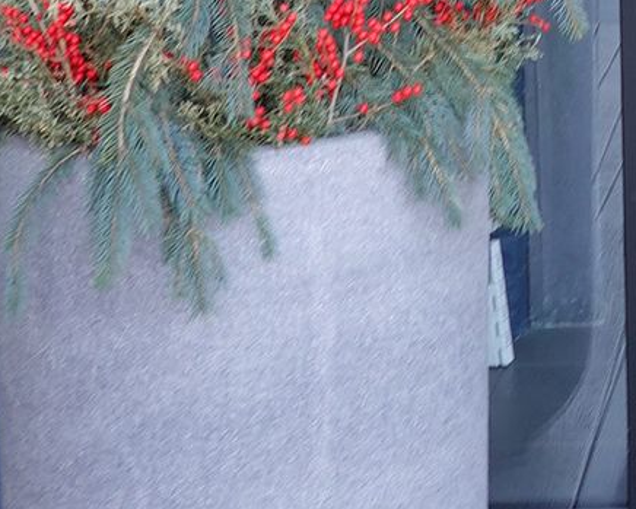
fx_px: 2335
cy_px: -213
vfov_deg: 12.0
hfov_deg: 14.1
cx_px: 1068
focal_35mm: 124
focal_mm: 9
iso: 125
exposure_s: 1/30
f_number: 2.8
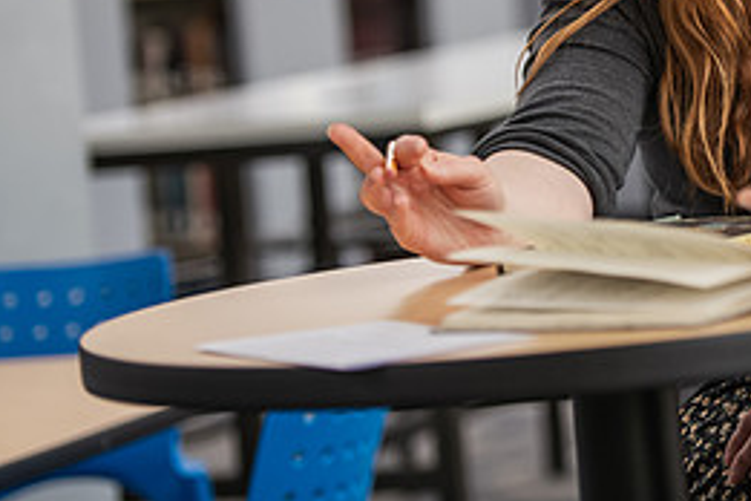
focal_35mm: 222
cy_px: -39
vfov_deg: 6.2
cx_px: 774
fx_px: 4631
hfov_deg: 9.2
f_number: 2.8
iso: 500
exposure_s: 1/160
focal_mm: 100
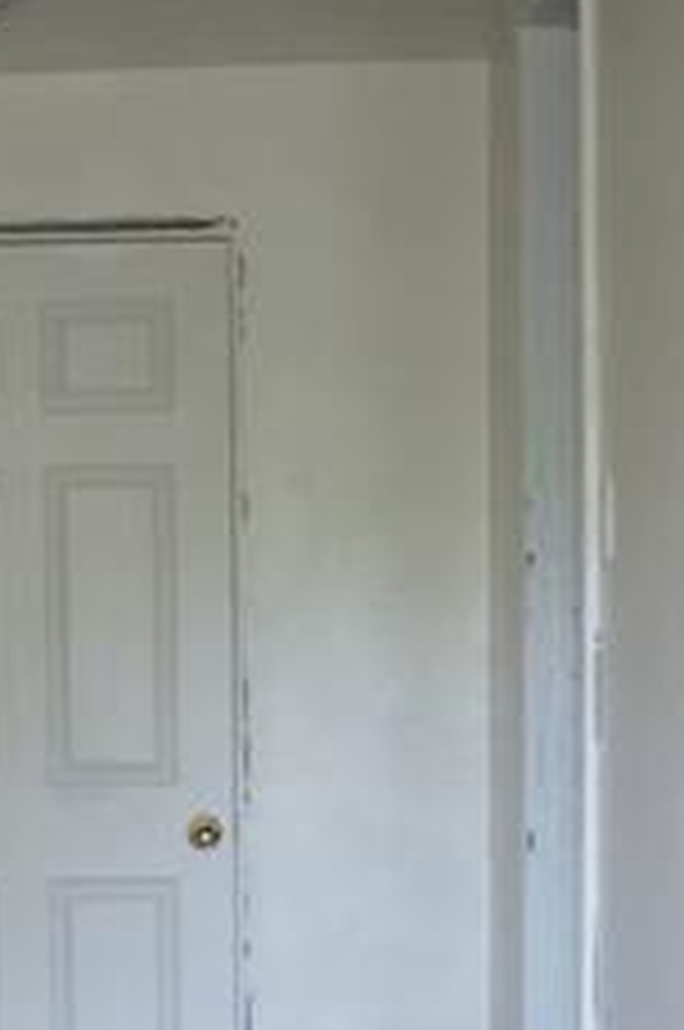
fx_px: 3144
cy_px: 913
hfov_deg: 12.2
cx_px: -68
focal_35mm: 110
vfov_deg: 18.3
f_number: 3.5
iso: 1600
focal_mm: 28
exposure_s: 1/160
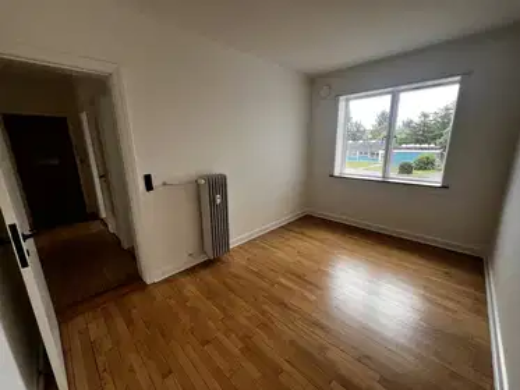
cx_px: 260
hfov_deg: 106.2
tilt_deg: -13.7
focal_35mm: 13
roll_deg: +0.7
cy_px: 195
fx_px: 195
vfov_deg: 89.9
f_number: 1.8
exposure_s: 1/99
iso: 32
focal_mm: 1.57
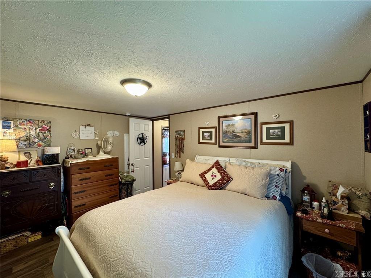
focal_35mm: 14
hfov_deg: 102.1
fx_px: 150
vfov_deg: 85.7
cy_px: 139
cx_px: 186
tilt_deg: +0.1
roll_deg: +0.1
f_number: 2.2
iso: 250
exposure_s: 1/60
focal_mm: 2.22
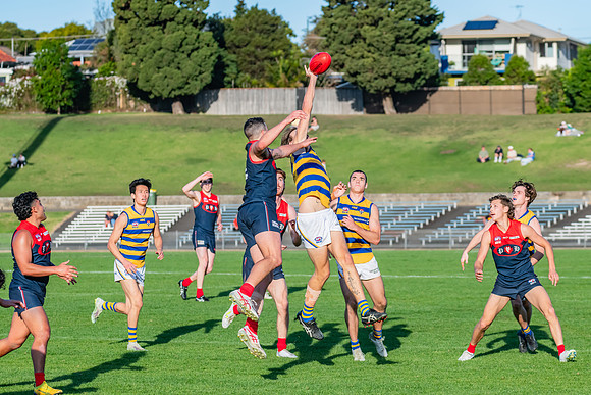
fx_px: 2822
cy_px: 198
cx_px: 297
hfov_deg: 12.0
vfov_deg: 8.0
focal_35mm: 172
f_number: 8
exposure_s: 1/1600
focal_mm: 170
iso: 800
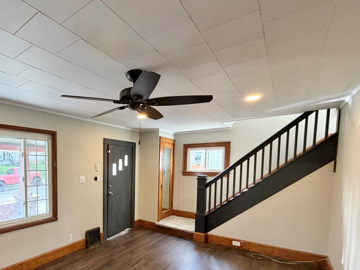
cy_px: 177
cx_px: 111
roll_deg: +0.6
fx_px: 208
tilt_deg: -3.6
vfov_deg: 64.5
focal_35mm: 20
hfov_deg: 78.3
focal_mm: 2.22
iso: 320
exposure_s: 1/114
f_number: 2.2
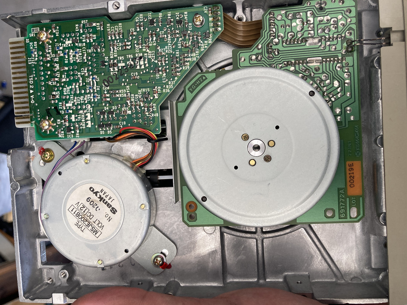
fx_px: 329
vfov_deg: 49.7
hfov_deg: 63.4
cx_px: 204
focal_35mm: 28
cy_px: 152
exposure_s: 1/108
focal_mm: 3.99
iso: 80
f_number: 1.8
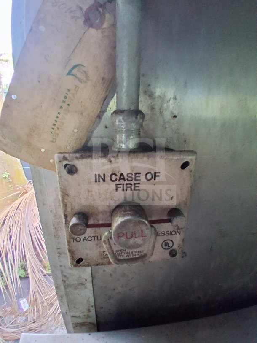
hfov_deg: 74.7
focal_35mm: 17
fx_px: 168
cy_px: 172
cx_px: 128
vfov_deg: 91.0
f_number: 2.2
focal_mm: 1.4
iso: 400
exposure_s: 1/40
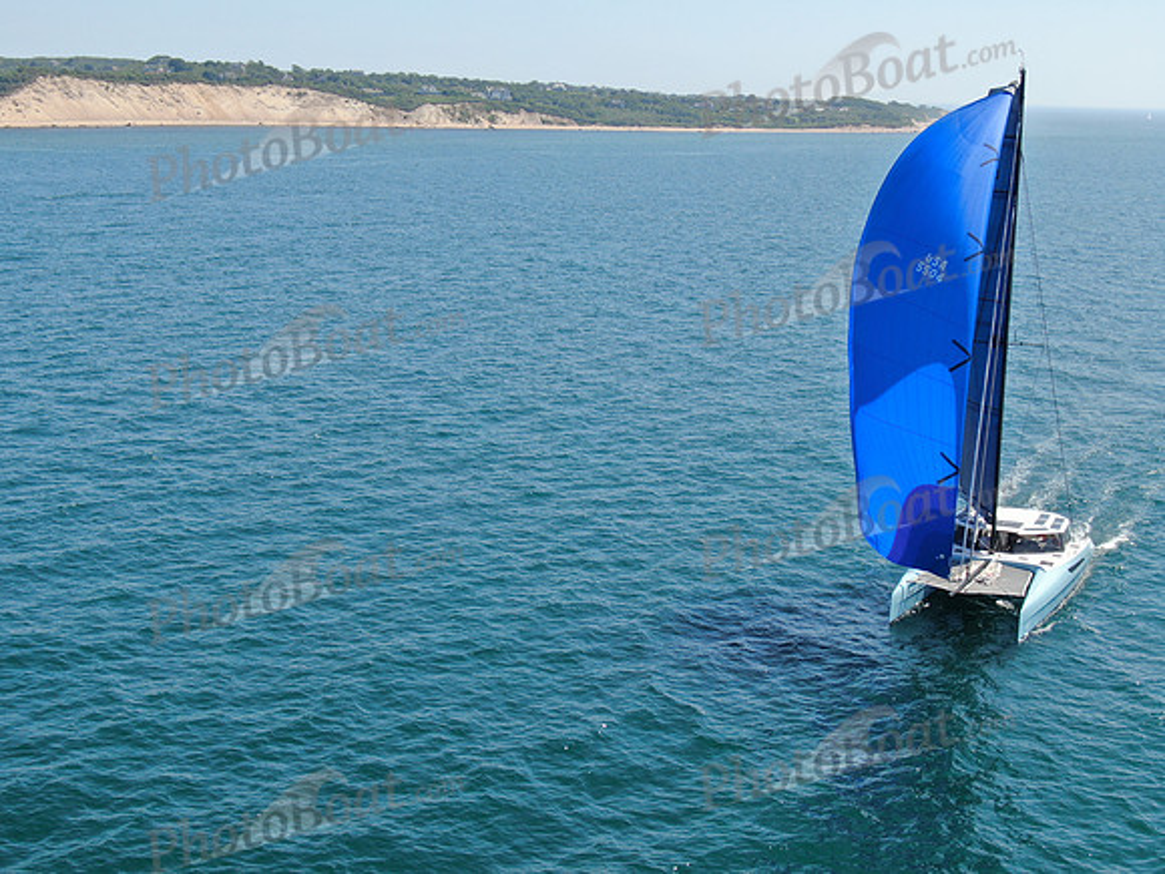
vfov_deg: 30.3
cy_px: 437
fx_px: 1615
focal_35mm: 48
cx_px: 582
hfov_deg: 39.7
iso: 100
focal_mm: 8.6
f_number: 3.8
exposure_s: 1/640
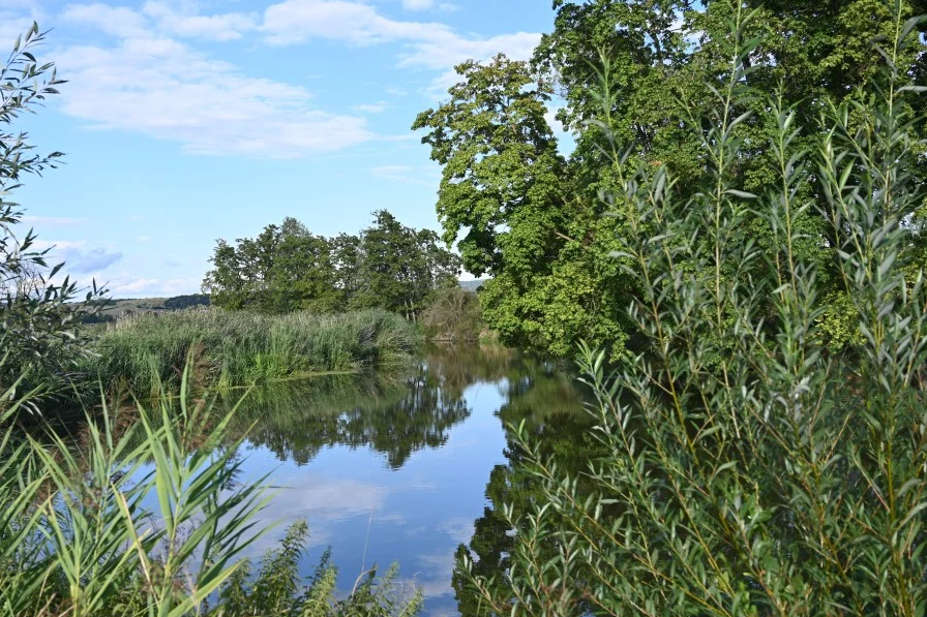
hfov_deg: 46.6
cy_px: 358
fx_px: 1071
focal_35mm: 42
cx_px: 376
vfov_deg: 32.1
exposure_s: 1/320
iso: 100
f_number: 6.3
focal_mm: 34.5
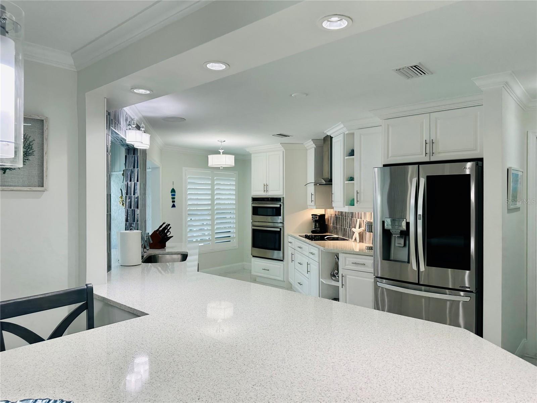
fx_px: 372
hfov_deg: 71.6
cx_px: 268
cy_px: 202
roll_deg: -0.3
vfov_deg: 56.8
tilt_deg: -0.5
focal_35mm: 24
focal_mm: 6.86
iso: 64
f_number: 1.78
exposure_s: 1/120
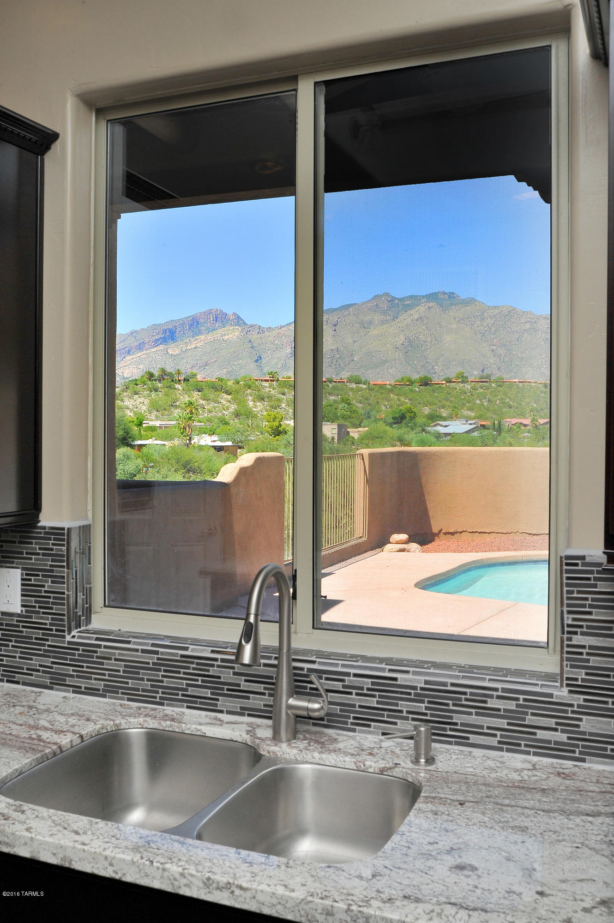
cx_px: 307
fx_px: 897
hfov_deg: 37.8
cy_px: 462
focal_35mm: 35
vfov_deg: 54.5
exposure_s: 1/320
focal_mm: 35
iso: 1000
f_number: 18
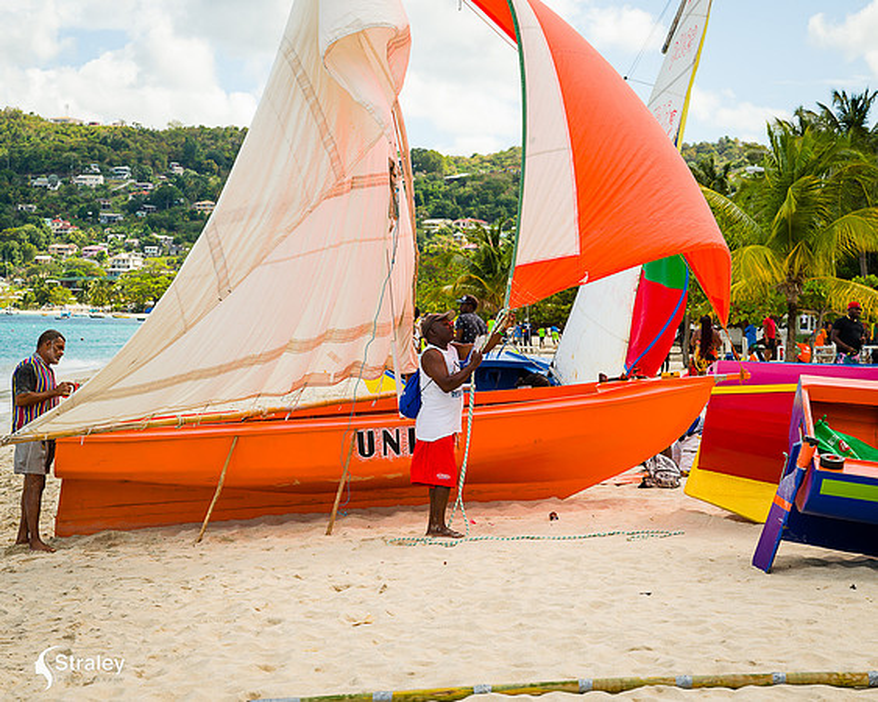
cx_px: 478
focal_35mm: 78
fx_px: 2020
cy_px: 350
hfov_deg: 24.5
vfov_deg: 19.7
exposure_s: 1/320
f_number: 6.3
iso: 125
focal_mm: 67
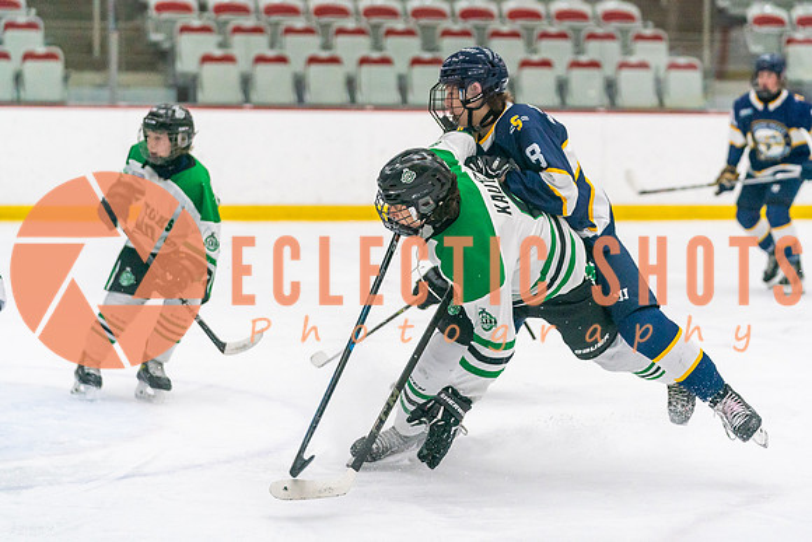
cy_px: 236
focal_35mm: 131
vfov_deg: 10.4
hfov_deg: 15.6
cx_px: 430
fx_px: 2966
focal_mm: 107
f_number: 2.8
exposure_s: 1/1600
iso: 4000
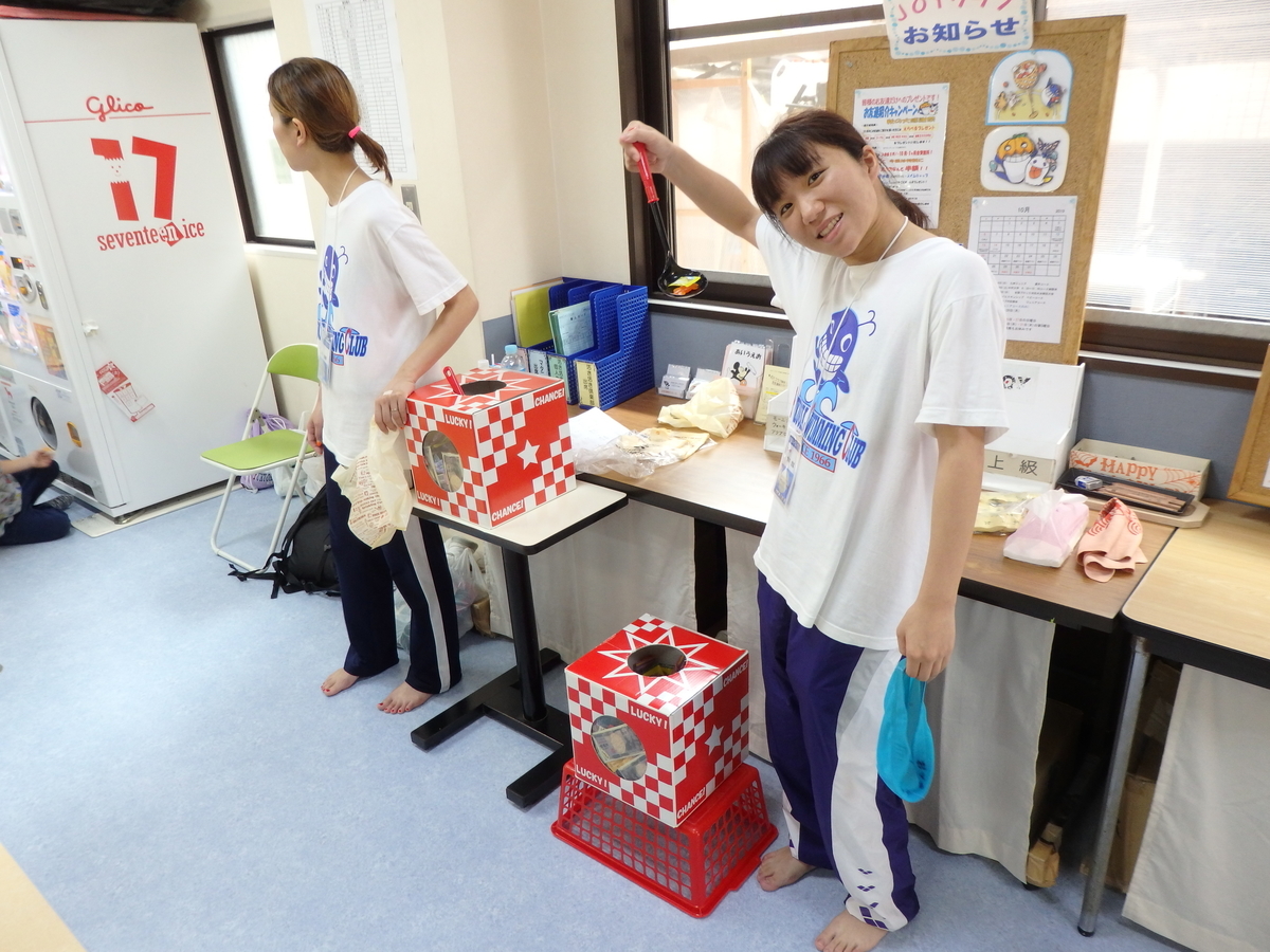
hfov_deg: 69.4
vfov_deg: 54.9
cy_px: 476
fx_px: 917
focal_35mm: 25
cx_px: 635
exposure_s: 1/30
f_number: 3
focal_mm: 4.5
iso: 250
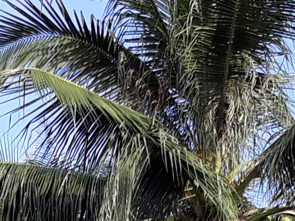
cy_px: 627
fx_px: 1577
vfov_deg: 7.3
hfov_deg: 10.5
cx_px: -52
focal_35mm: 185
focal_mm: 3.71
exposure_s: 1/498
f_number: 1.7
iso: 40
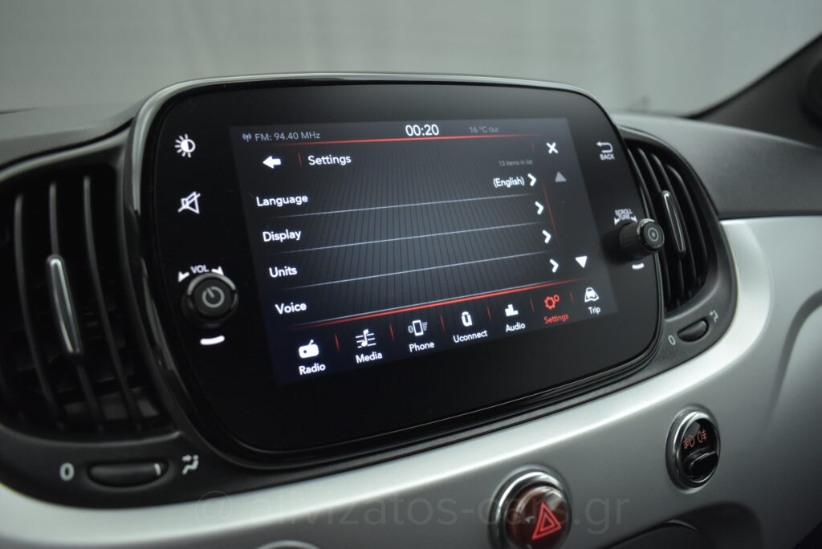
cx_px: 411
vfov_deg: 48.0
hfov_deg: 67.4
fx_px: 617
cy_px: 274
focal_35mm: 27
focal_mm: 18
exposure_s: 1/125
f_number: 3.5
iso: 1600
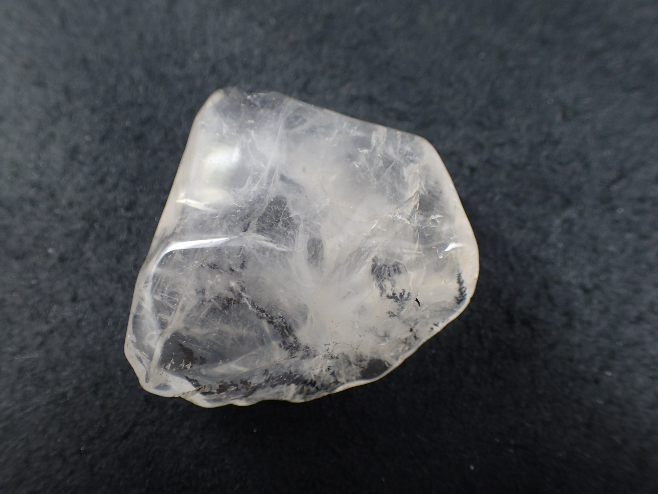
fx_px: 608
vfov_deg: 44.2
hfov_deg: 56.8
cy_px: 247
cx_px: 329
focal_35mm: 32
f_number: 2.4
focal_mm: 5.87
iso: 125
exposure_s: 1/125
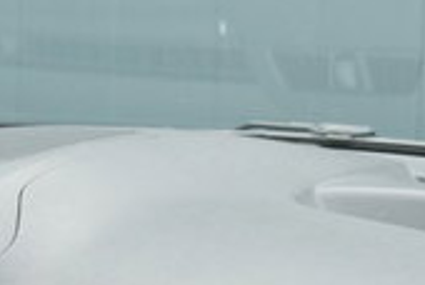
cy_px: 496
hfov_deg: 13.6
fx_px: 1738
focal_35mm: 147
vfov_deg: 9.0
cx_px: -55
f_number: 3.8
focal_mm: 22
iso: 500
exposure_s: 1/60
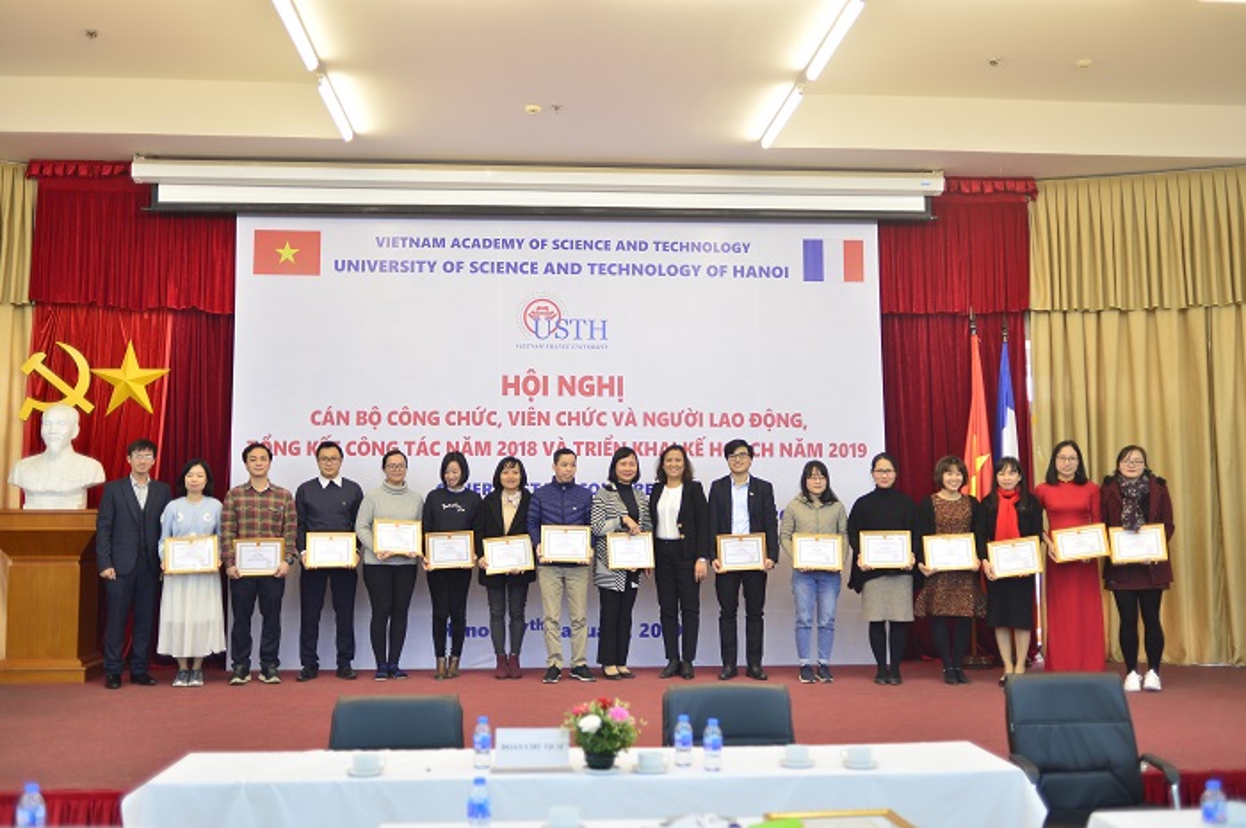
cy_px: 414
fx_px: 1210
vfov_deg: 37.8
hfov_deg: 54.5
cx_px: 623
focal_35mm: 35
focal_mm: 35
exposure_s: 1/125
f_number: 2.2
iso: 640
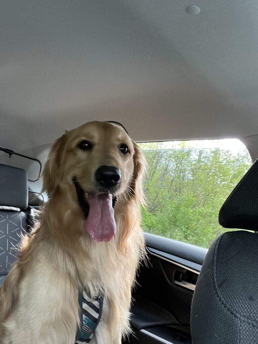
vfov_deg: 60.0
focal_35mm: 30
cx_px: 129
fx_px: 298
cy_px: 172
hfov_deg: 46.8
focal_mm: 2.71
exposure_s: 1/87
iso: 100
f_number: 2.2
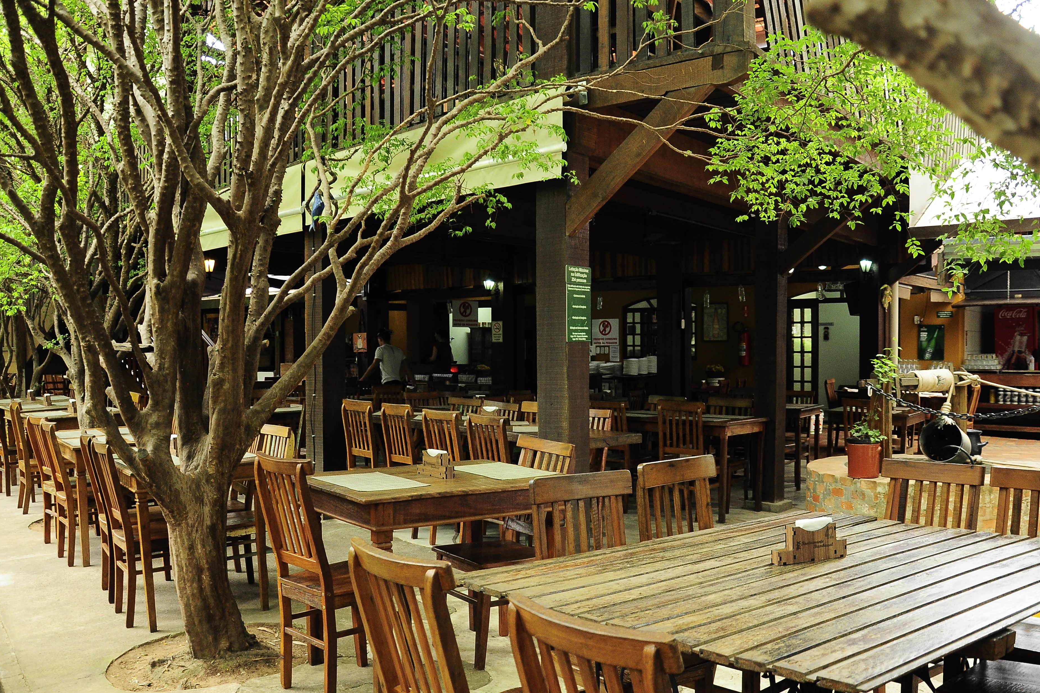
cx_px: 568
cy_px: 375
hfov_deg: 60.2
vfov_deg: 42.3
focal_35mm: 31
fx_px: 896
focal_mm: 18
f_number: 3.5
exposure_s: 1/125
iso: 640
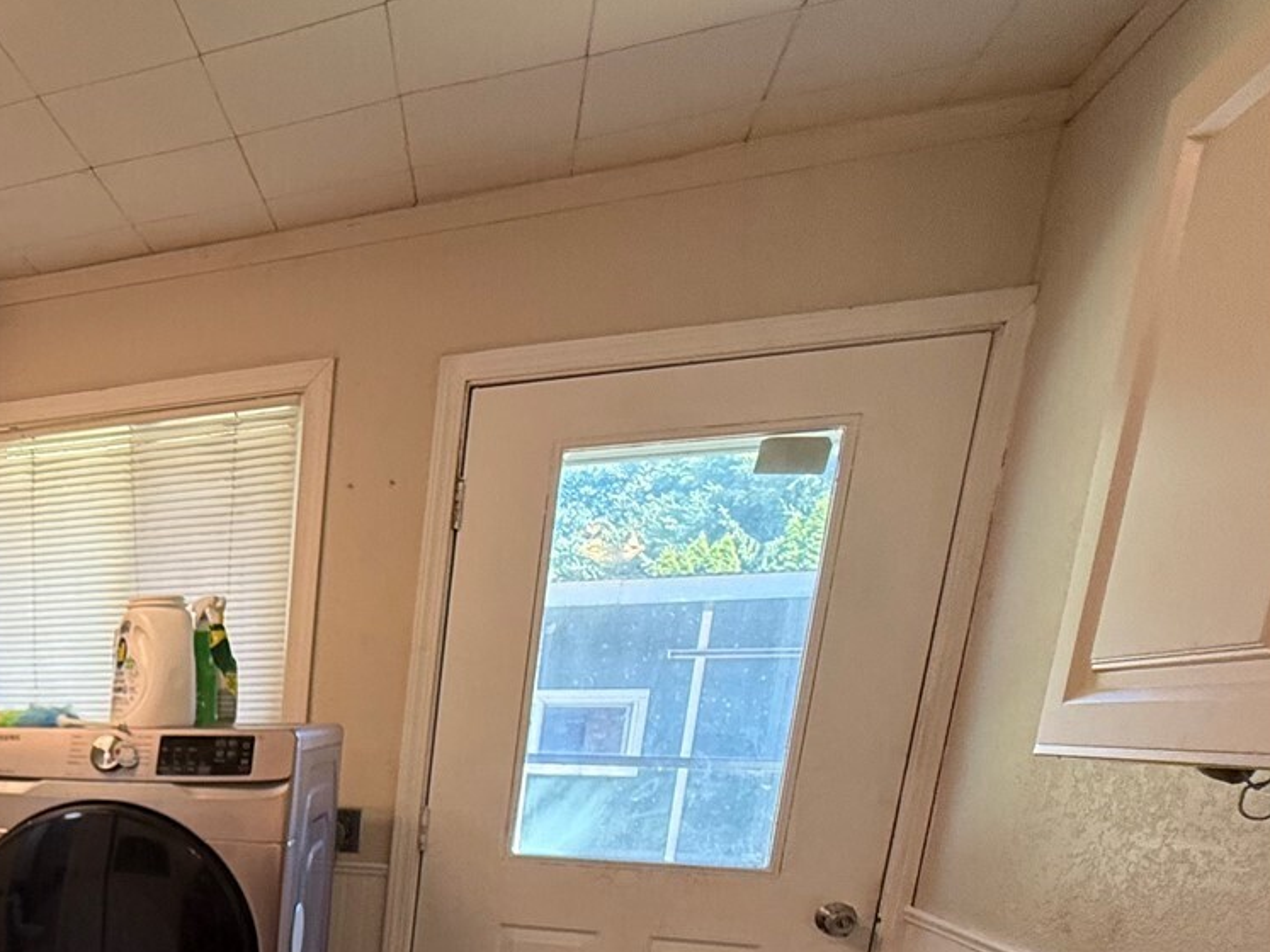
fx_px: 1100
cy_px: 954
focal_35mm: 30
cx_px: -75
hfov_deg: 46.8
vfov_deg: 40.8
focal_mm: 2.22
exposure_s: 1/120
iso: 160
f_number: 2.2
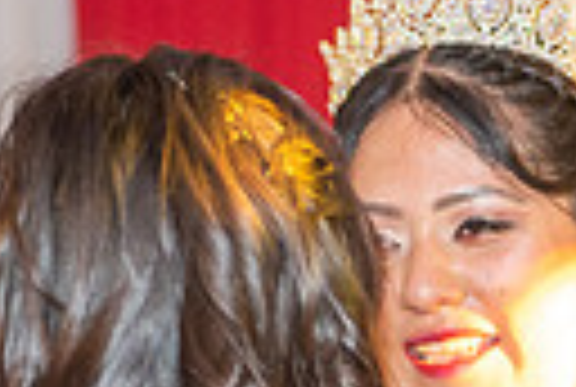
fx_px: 4490
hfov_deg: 7.3
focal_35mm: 280
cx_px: 554
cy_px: 695
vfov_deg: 4.9
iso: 800
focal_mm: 62
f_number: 3.2
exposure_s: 1/160
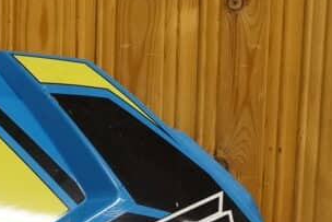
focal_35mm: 101
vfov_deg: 12.9
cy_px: 326
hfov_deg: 18.8
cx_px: -98
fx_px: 932
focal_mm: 20
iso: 1250
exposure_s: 1/60
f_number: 4.5
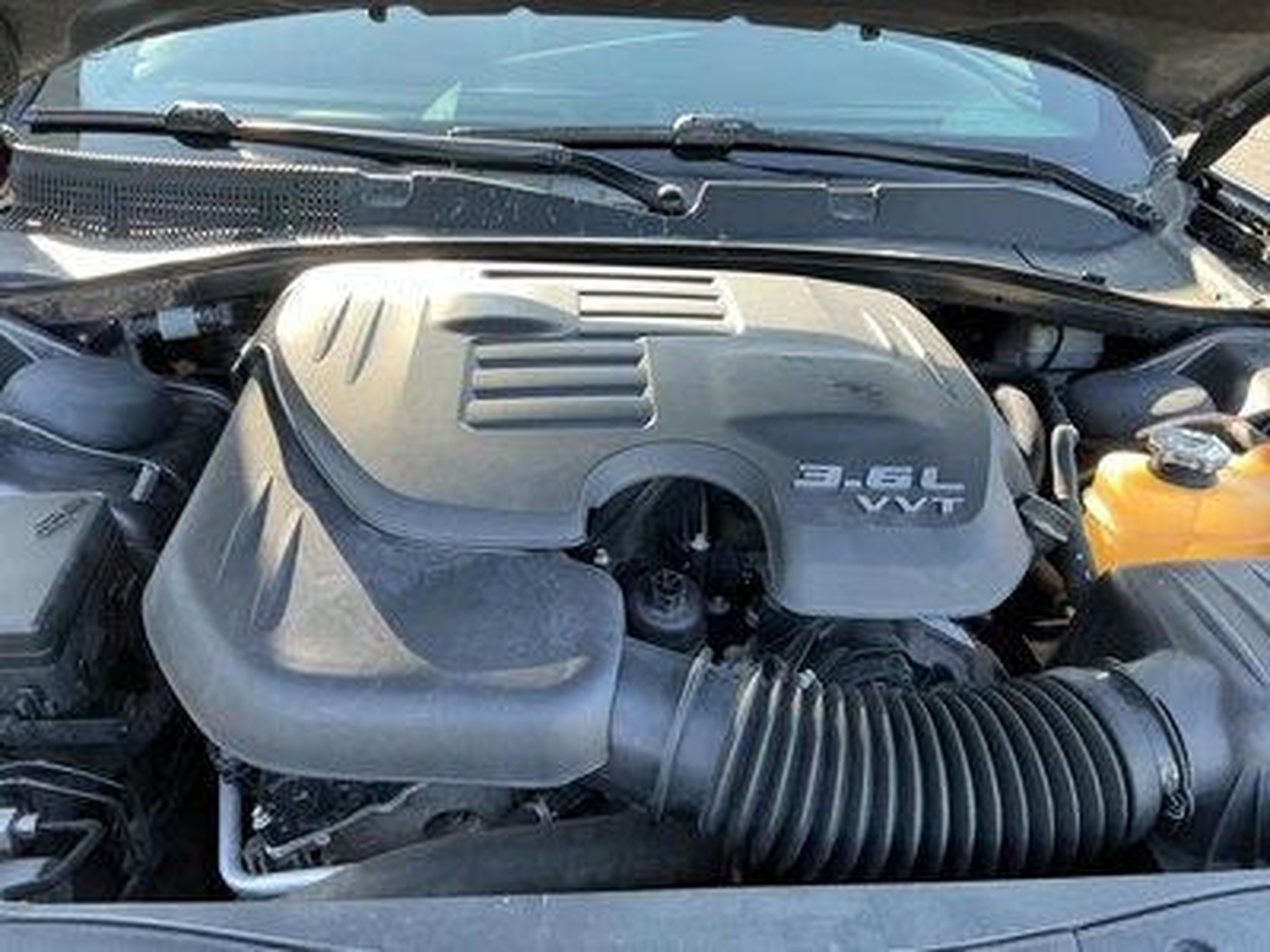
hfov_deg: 63.4
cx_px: 635
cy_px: 476
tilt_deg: -27.7
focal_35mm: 28
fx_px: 1027
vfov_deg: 49.7
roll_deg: -2.5
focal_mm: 3
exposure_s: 1/122
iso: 32
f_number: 1.8
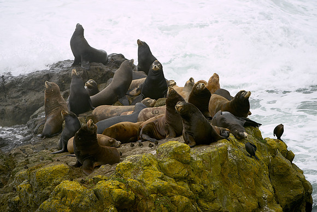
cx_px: 158
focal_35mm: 400
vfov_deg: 3.4
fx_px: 3523
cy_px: 106
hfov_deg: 5.2
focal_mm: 400
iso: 125
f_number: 5.6
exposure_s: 1/250
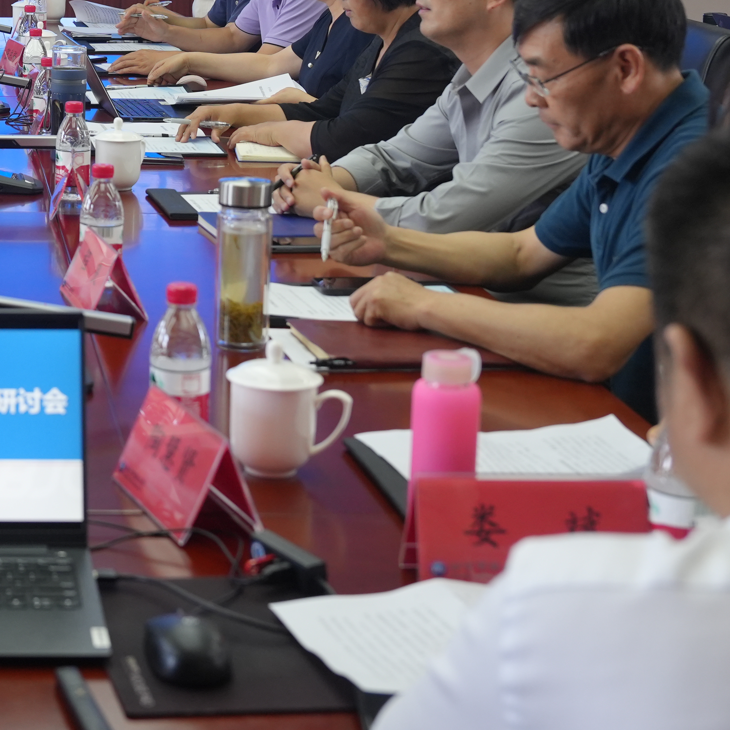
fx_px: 1980
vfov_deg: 20.6
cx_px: -70
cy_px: 113
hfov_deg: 20.0
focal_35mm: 83
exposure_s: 1/160
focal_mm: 32
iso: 800
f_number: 4
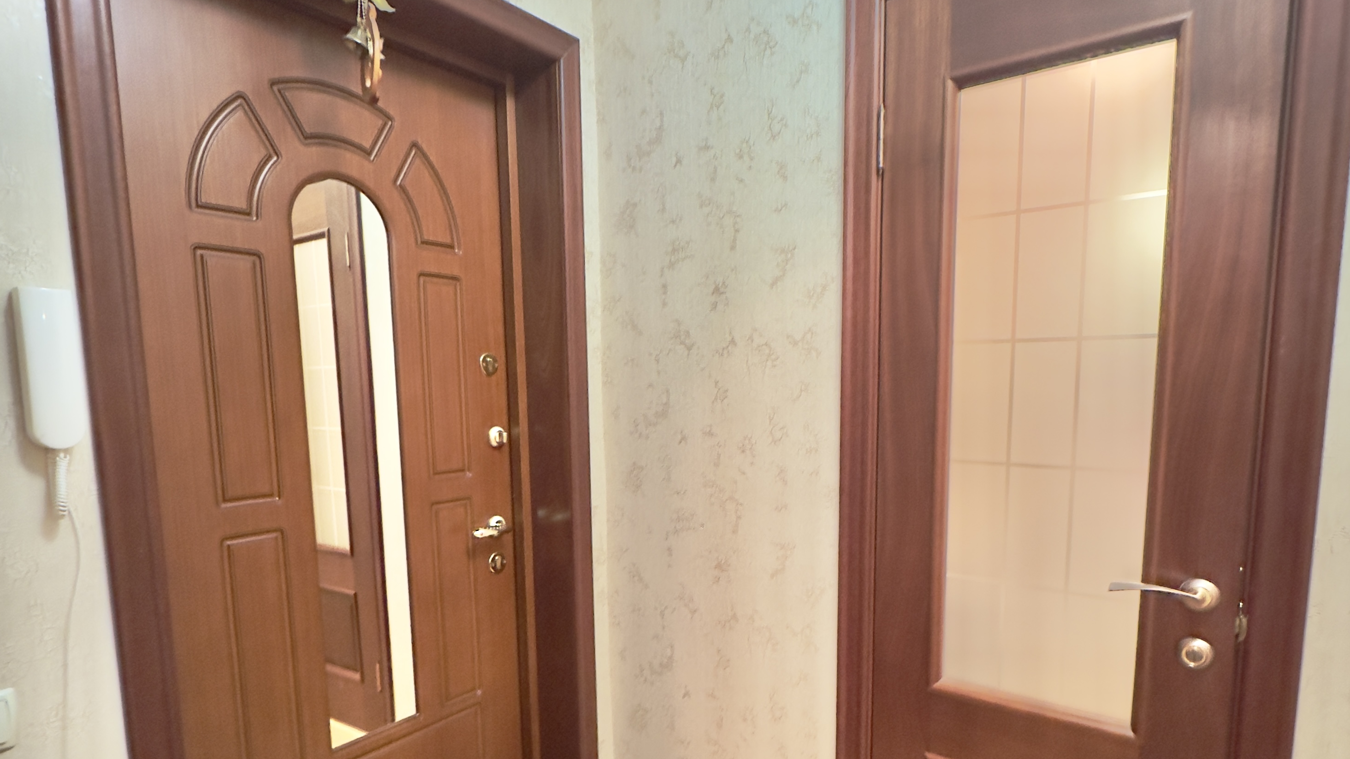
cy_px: 473
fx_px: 752
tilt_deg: -6.2
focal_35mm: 21
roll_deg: -0.1
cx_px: 693
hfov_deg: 83.8
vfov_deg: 53.0
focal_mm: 2.22
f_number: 2.2
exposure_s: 1/33
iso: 1000
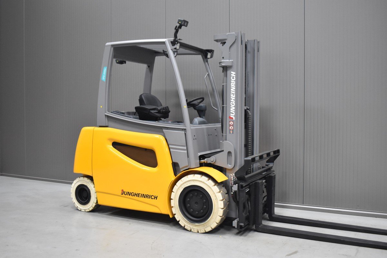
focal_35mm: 36
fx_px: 387
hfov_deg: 53.1
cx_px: 194
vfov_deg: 36.9
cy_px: 129
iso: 1600
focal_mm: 24
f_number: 4
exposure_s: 1/60
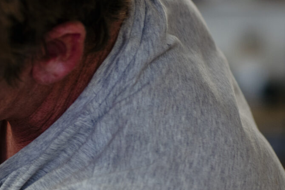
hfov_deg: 6.3
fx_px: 2565
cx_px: -112
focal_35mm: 324
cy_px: 103
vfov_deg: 4.2
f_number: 2.8
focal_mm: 85
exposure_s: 1/250
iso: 500
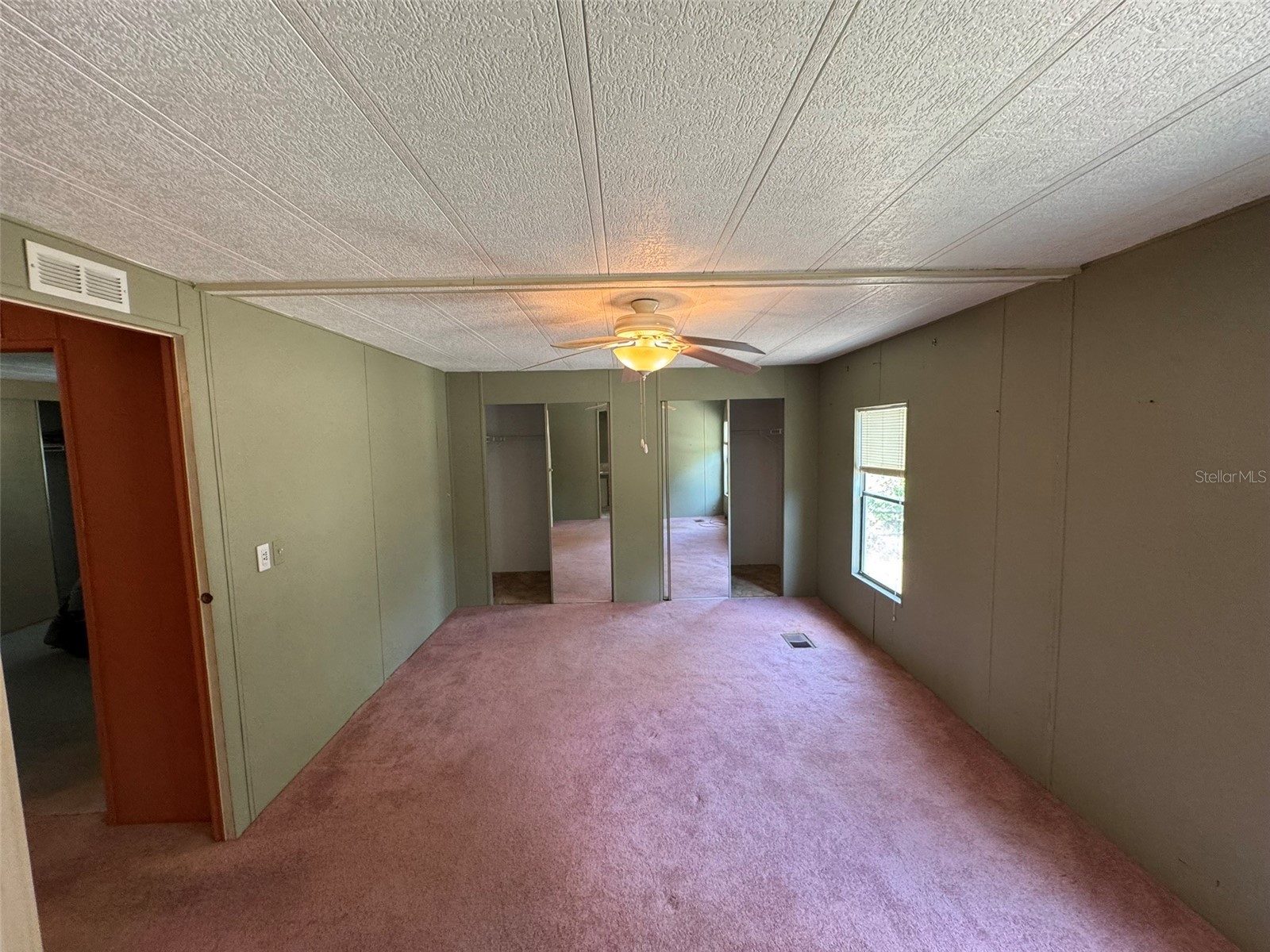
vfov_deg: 85.7
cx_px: 635
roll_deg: +1.3
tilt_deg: -4.5
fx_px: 514
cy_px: 476
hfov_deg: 102.1
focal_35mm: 14
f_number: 2.2
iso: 200
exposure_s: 1/60
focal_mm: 2.22
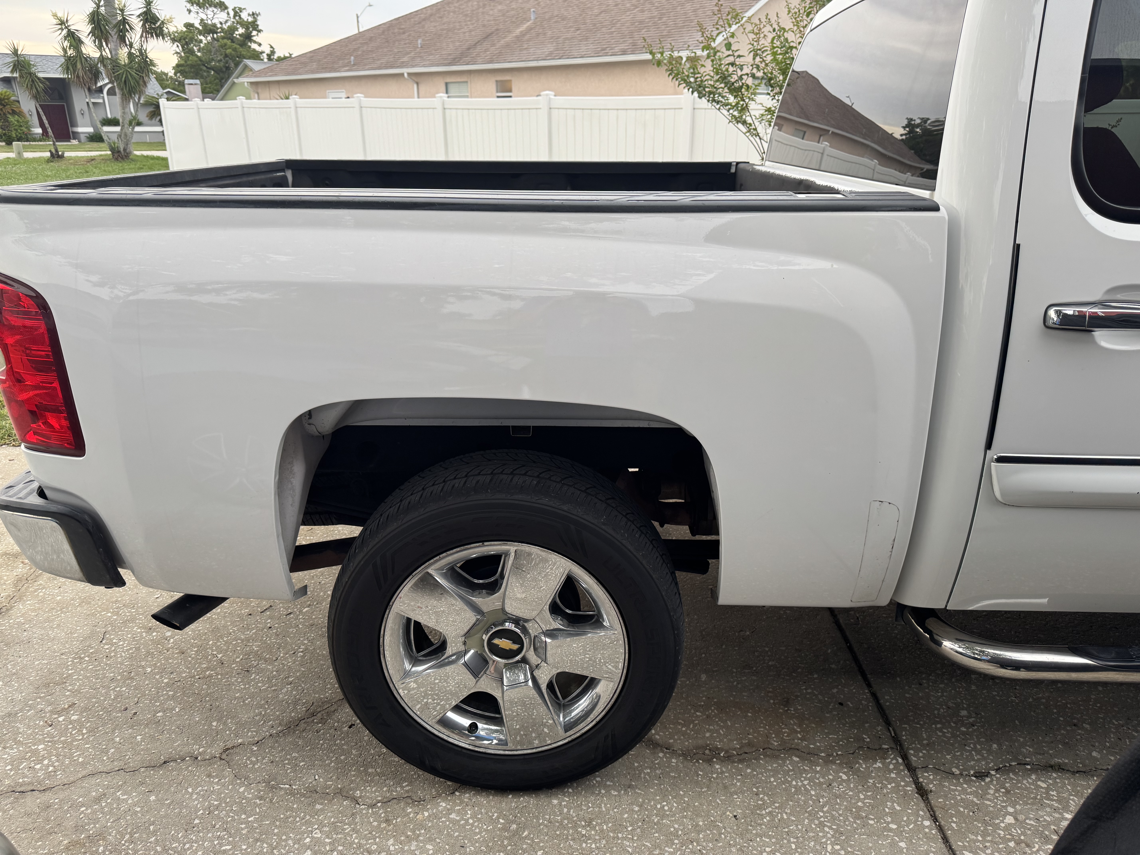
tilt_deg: -20.4
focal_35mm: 24
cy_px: 428
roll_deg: -0.2
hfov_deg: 71.6
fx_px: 790
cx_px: 570
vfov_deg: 56.8
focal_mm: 6.76
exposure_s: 1/121
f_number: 1.78
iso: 100
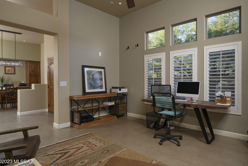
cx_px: 128
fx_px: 138
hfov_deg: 84.0
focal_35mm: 20
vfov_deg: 61.9
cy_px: 82
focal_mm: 19
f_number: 5.6
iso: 200
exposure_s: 1/100
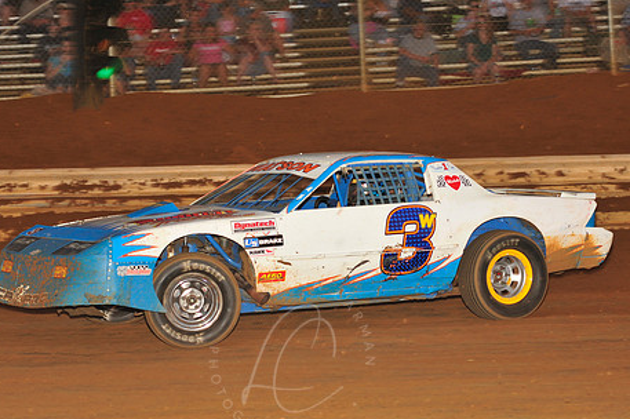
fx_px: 2483
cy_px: 232
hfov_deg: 14.5
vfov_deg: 9.6
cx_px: 291
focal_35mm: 142
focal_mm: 112
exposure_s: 1/250
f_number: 6.3
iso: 640
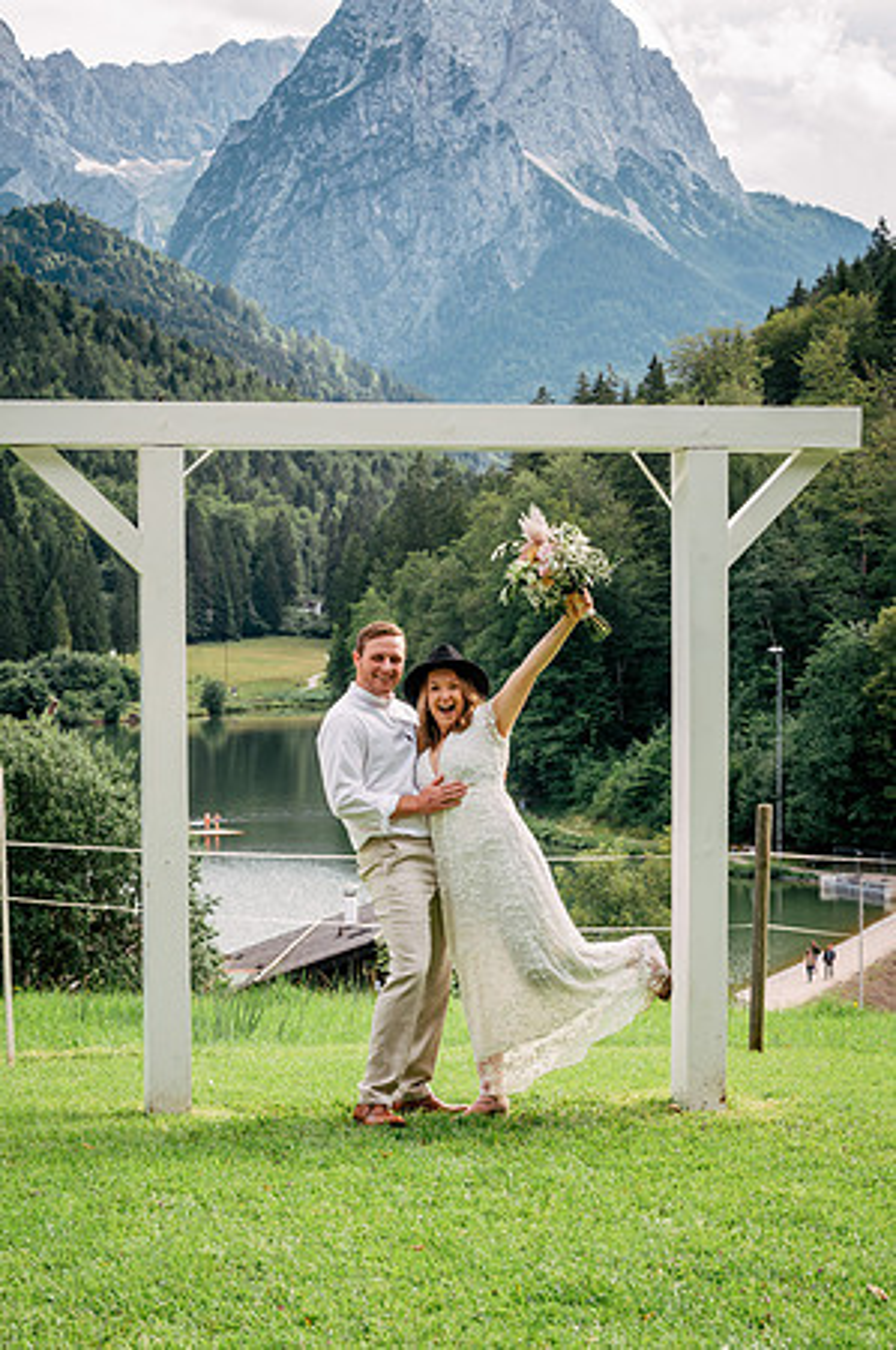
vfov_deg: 28.9
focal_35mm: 70
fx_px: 2619
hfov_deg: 19.4
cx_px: 448
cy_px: 675
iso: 500
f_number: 11
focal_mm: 70
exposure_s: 1/250
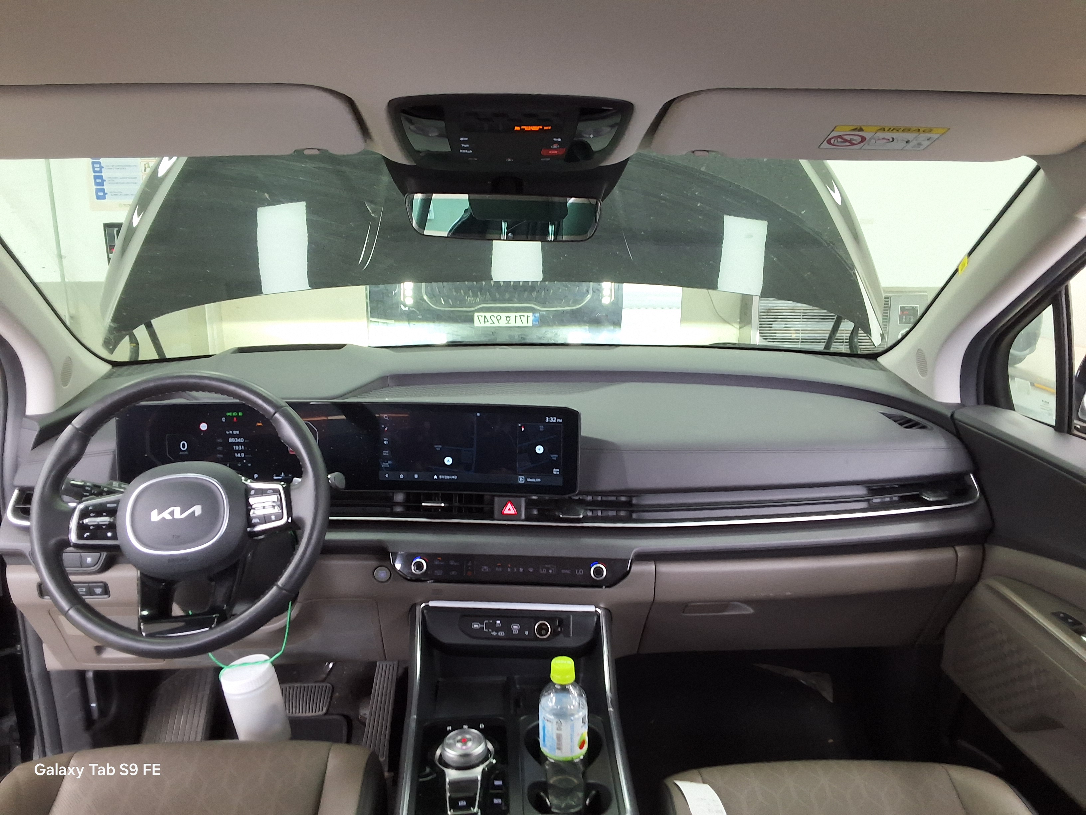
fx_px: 878
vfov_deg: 49.7
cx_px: 543
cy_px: 408
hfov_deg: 63.4
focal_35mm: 28
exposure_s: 1/40
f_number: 1.9
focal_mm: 2.91
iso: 125
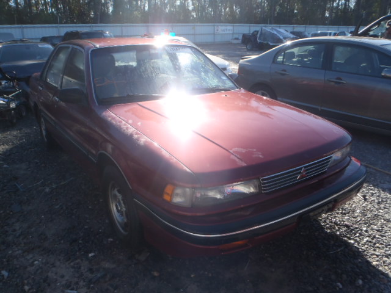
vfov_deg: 49.7
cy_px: 146
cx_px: 196
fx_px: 316
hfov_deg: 63.4
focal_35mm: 28
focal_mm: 5
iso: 80
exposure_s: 1/320
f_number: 4.5
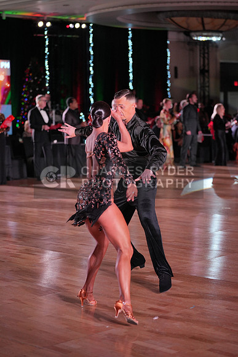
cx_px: 119
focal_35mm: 79
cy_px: 178
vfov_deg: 25.7
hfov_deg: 17.3
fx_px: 783
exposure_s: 1/800
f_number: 2.8
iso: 1600
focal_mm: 79
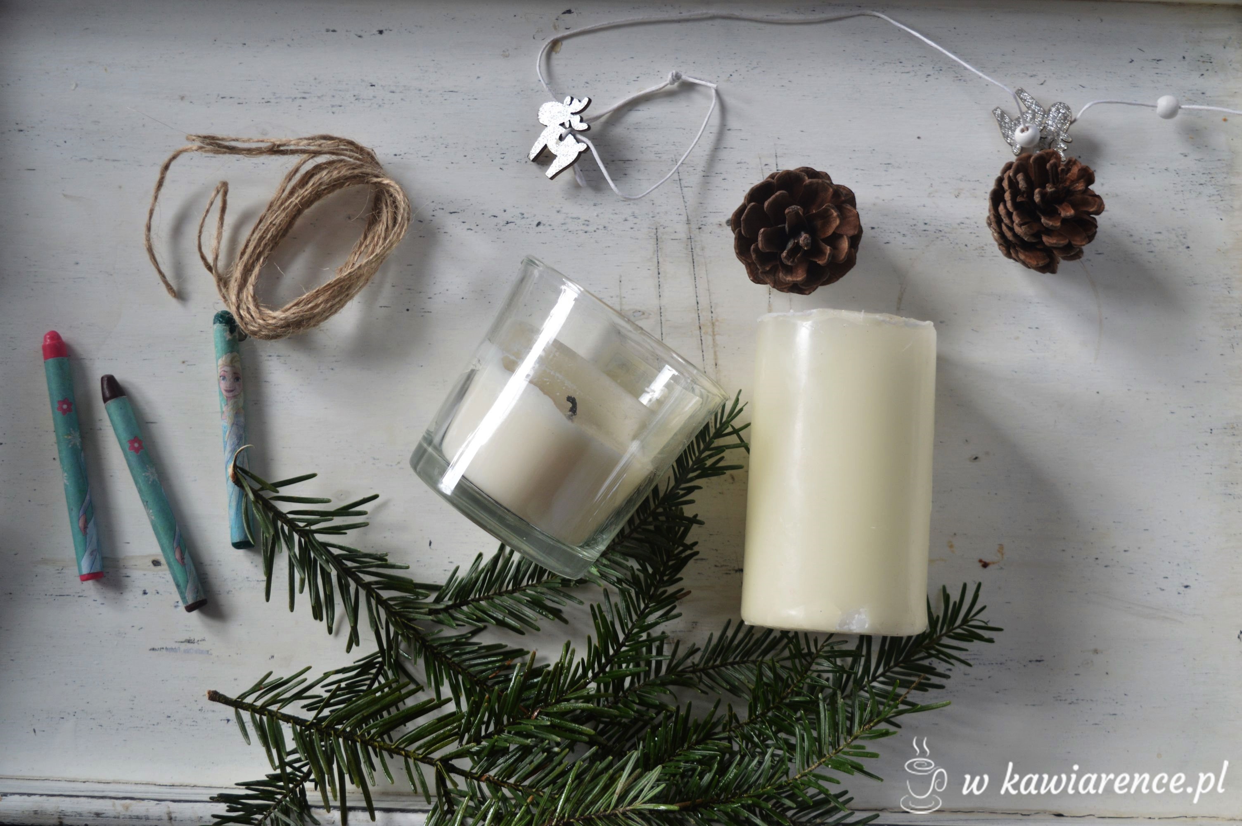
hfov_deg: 45.0
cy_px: 413
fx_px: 1499
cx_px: 621
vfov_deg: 30.8
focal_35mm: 44
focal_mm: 29
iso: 400
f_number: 5
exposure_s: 1/100
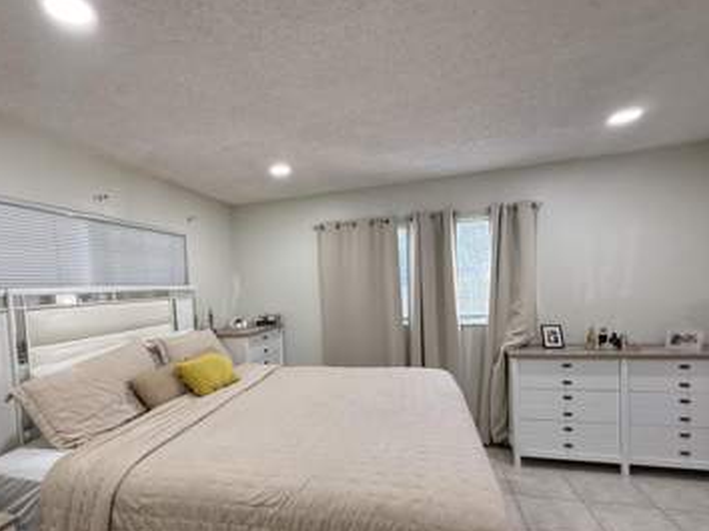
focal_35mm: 19
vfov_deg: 68.2
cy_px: 306
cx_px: 296
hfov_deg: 84.0
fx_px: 389
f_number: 2.2
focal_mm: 2.22
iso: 320
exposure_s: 1/120
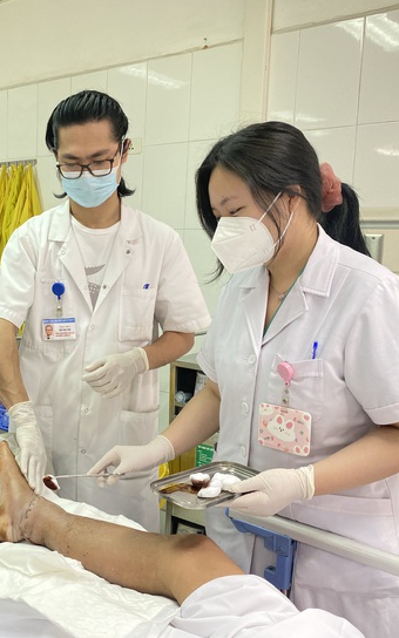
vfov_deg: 52.7
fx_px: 644
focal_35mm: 37
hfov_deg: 33.1
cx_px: 59
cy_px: 318
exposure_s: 1/50
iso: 125
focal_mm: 4.25
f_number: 1.8
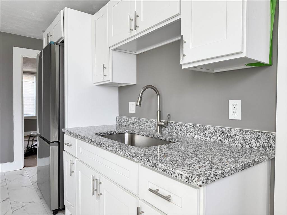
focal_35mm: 24
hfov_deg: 71.6
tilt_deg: -1.6
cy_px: 108
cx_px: 144
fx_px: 199
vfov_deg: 56.8
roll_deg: -0.2
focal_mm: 6.76
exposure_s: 1/121
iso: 125
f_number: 1.78
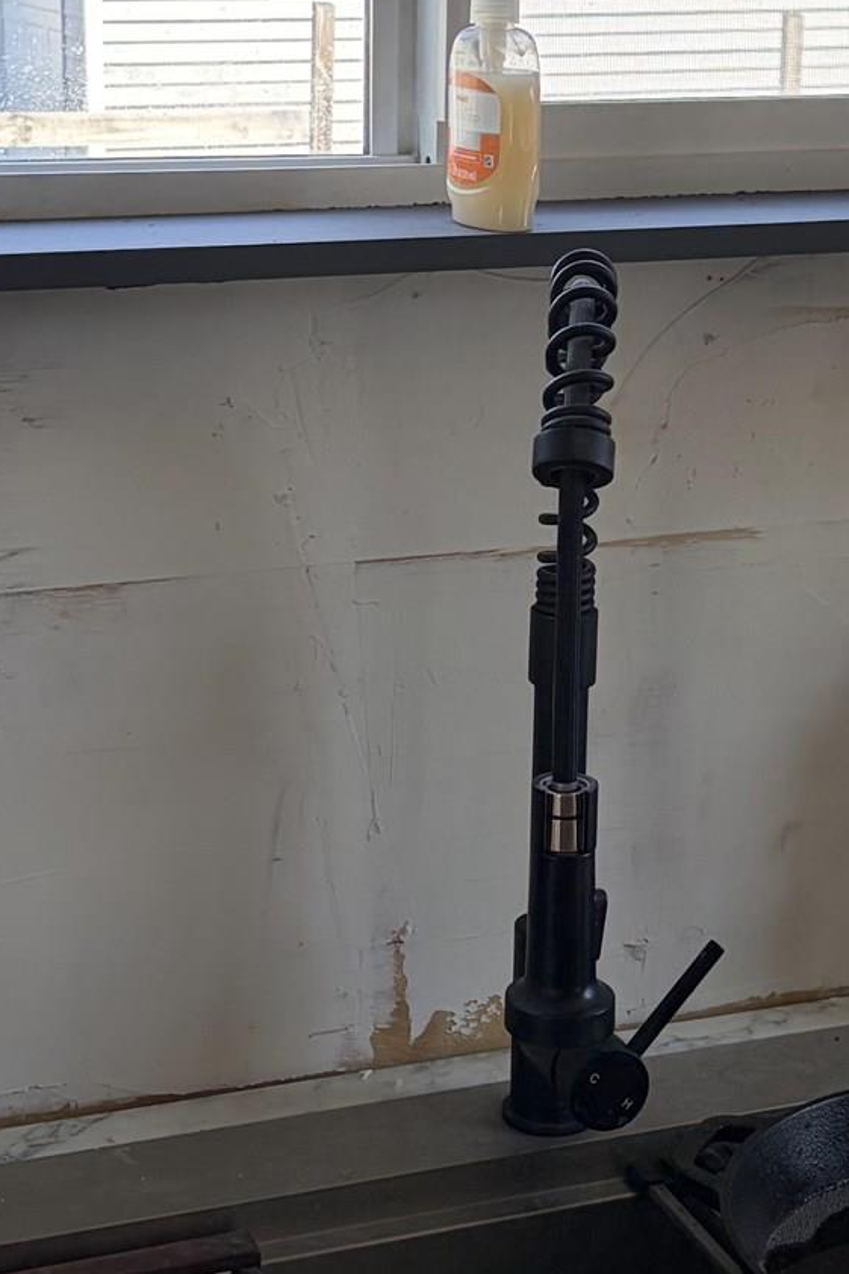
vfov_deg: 27.0
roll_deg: -0.9
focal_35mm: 74
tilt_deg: -8.2
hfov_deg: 18.4
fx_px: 2619
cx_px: 490
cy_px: 321
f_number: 1.6
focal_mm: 5.96
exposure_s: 1/306
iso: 50
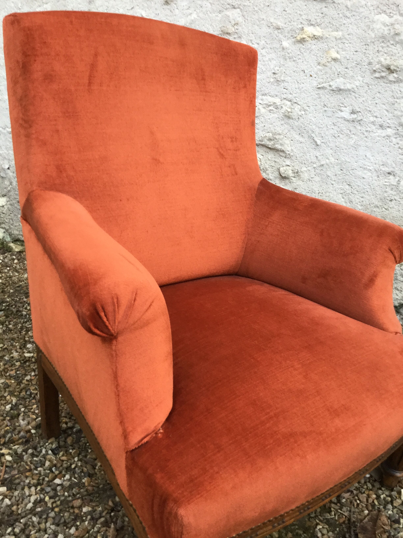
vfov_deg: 58.4
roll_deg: -0.4
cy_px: 269
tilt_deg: -21.3
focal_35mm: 31
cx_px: 202
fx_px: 481
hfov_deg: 45.4
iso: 32
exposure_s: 1/33
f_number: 2.4
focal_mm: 3.3
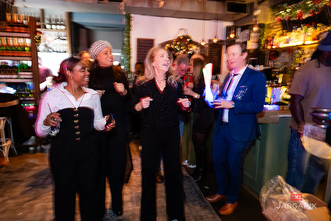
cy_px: 107
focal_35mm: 25
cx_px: 160
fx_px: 229
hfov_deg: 71.6
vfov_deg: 51.4
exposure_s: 1/15
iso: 3200
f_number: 2.8
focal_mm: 24
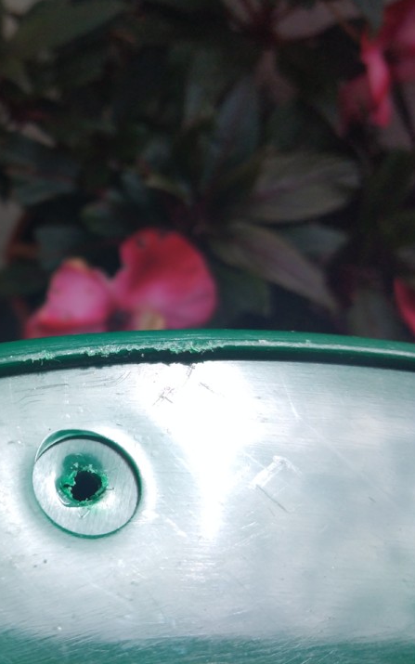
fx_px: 669
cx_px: -3
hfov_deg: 31.7
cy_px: 331
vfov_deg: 52.7
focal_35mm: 37
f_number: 1.8
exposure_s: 1/461
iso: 100
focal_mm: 3.6
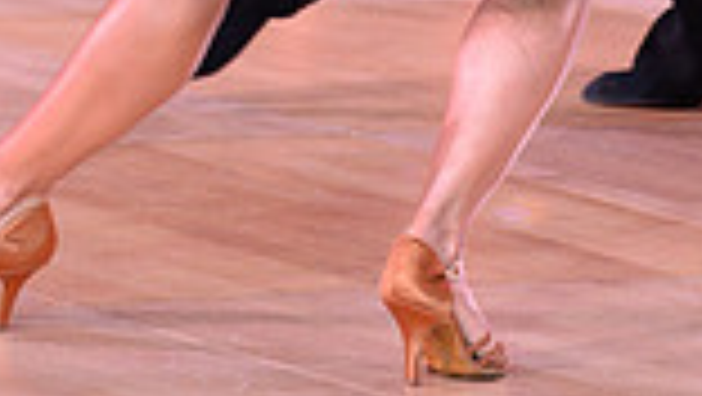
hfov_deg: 4.0
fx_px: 10170
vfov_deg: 2.2
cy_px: -729
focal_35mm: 546
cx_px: 461
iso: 2000
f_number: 4
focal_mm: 140
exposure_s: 1/250
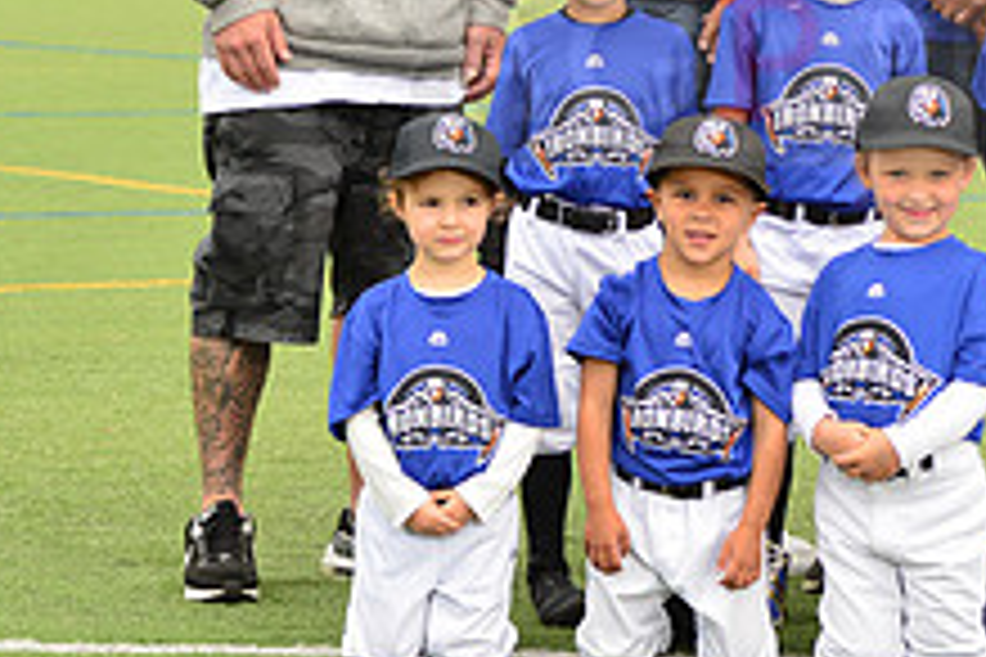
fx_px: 5806
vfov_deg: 6.5
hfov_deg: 9.6
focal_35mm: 212
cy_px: 34
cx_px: 1166
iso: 250
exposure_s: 1/200
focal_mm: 80
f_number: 8
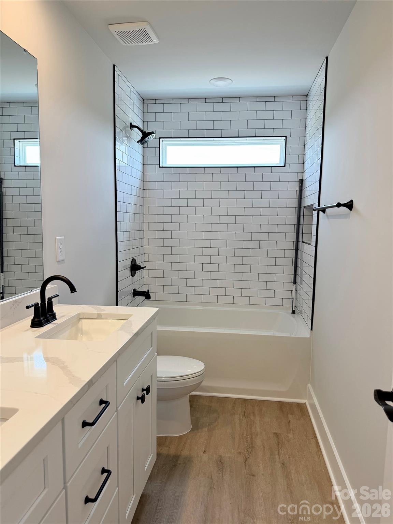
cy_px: 262
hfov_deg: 56.8
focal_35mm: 24
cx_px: 196
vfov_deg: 71.6
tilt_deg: -6.1
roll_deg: -1.4
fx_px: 363
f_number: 1.78
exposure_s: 1/164
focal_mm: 6.76
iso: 64
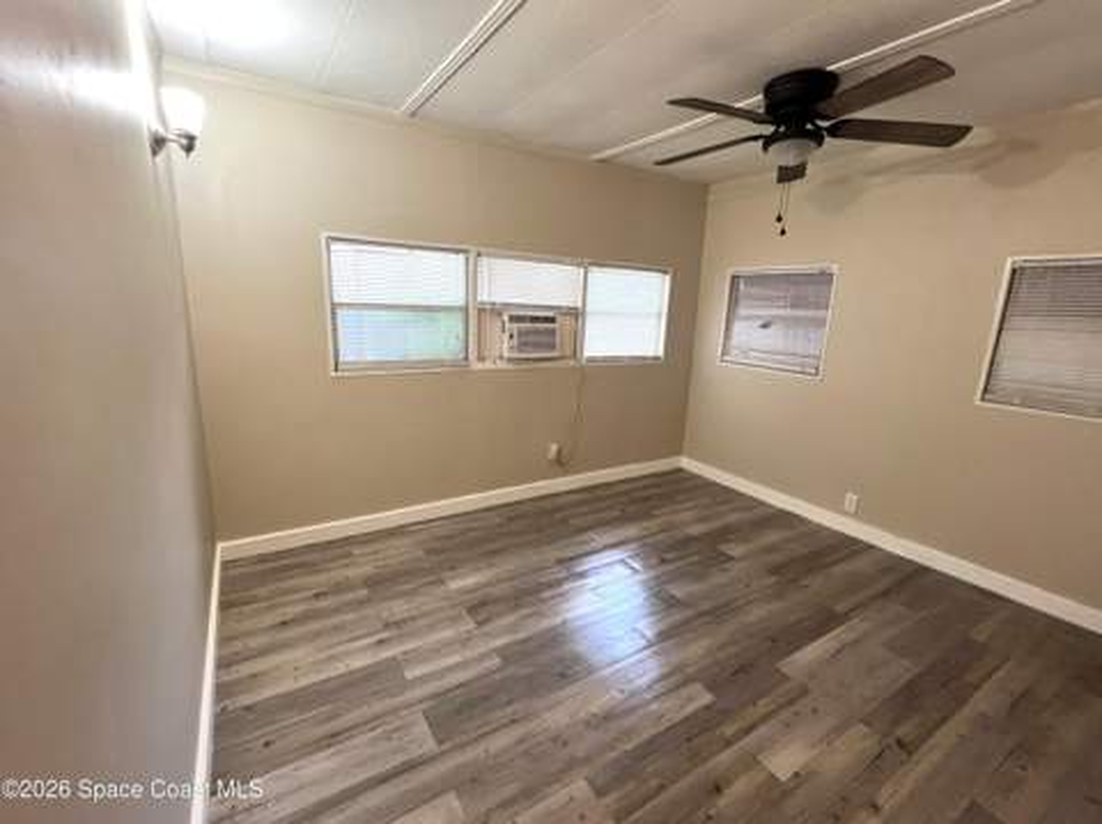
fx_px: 413
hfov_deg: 106.2
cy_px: 412
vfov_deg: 89.8
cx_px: 551
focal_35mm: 13
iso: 320
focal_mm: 1.57
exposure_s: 1/60
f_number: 1.8
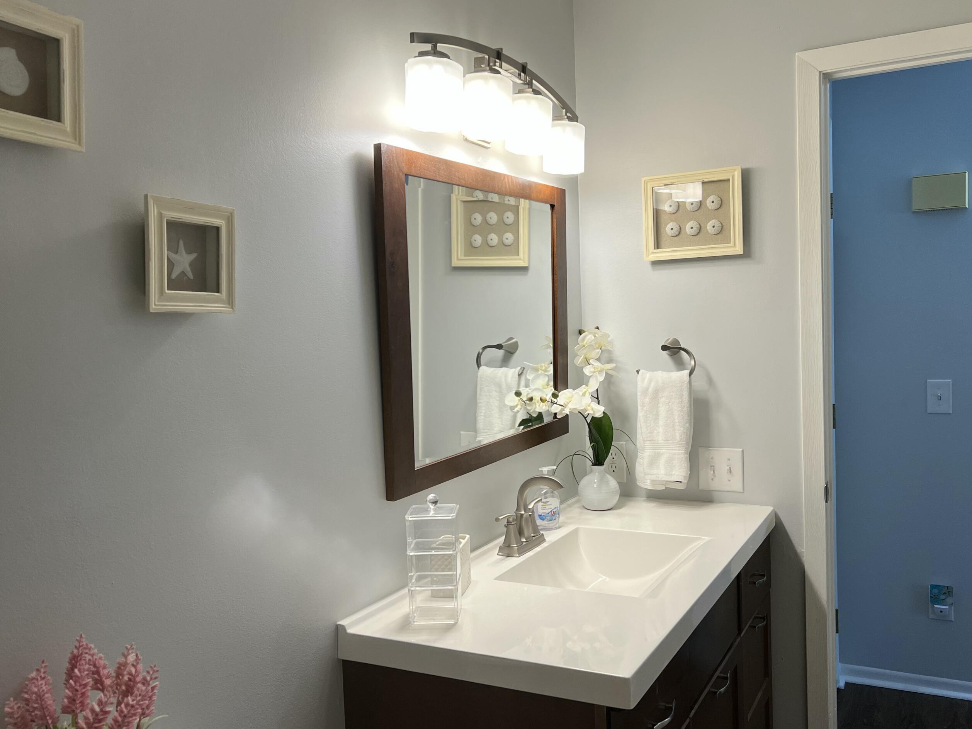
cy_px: 377
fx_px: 870
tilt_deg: -3.9
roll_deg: +1.5
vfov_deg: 45.4
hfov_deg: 58.3
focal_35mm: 31
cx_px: 512
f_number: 1.5
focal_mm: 5.7
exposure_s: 1/120
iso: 125
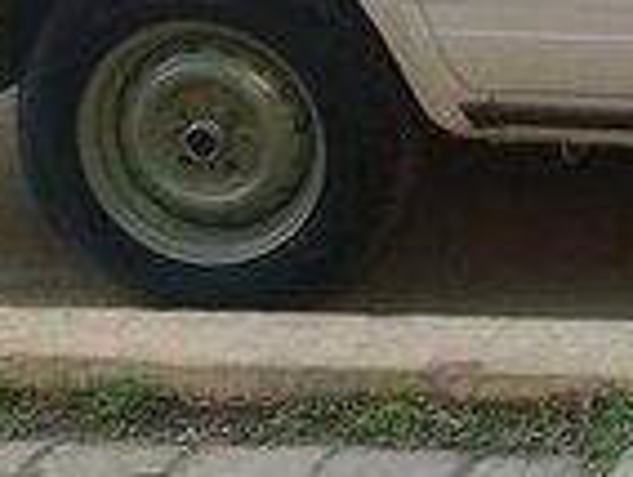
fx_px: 2638
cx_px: 941
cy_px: -149
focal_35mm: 144
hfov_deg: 13.0
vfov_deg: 10.1
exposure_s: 1/100
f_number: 2.2
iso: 64
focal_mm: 3.3
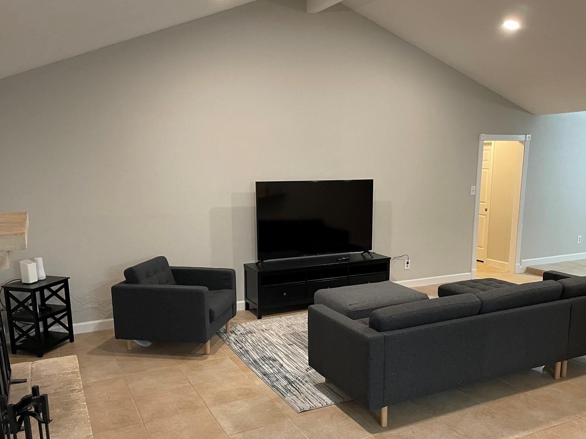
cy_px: 259
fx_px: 525
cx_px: 309
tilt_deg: -10.6
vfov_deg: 45.2
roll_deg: -0.8
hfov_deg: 58.3
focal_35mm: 31
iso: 320
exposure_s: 1/60
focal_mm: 4.2
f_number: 1.6
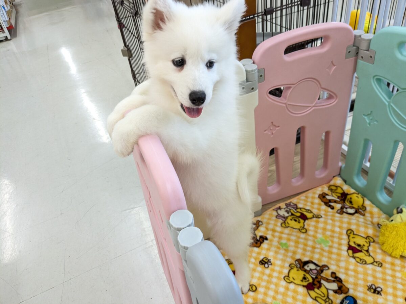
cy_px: 152
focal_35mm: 27
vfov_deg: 51.4
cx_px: 203
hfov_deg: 65.3
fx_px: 317
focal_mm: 4.38
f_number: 1.73
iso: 105
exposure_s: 1/99.9
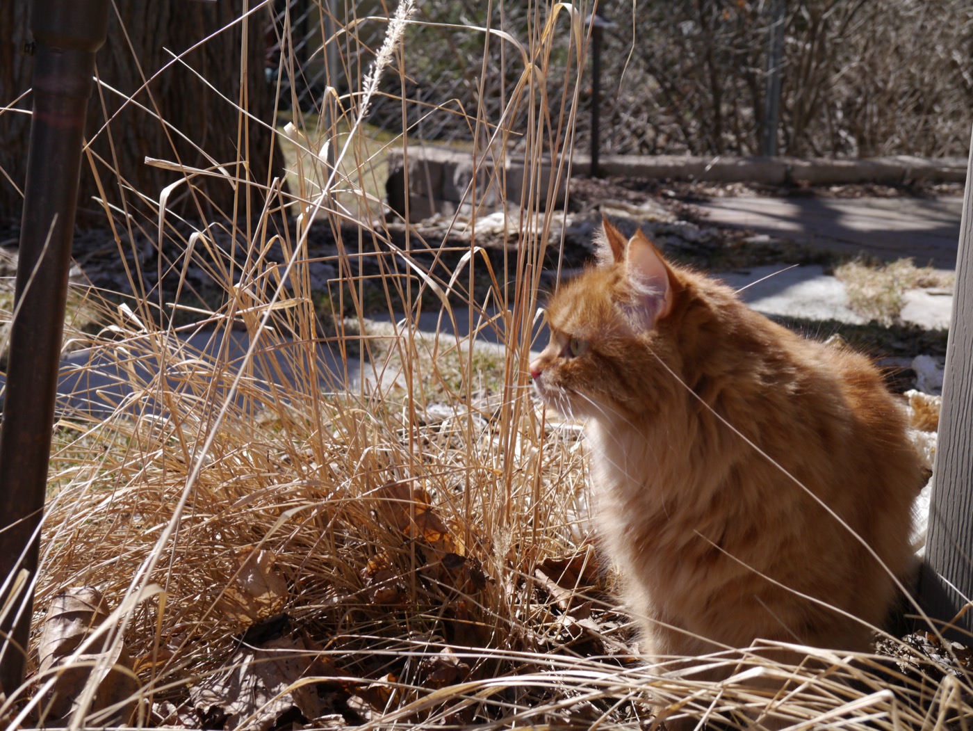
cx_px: 486
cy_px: 366
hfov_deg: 31.2
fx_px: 1743
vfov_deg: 23.7
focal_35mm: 62
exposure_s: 1/200
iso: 160
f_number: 8
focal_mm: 31
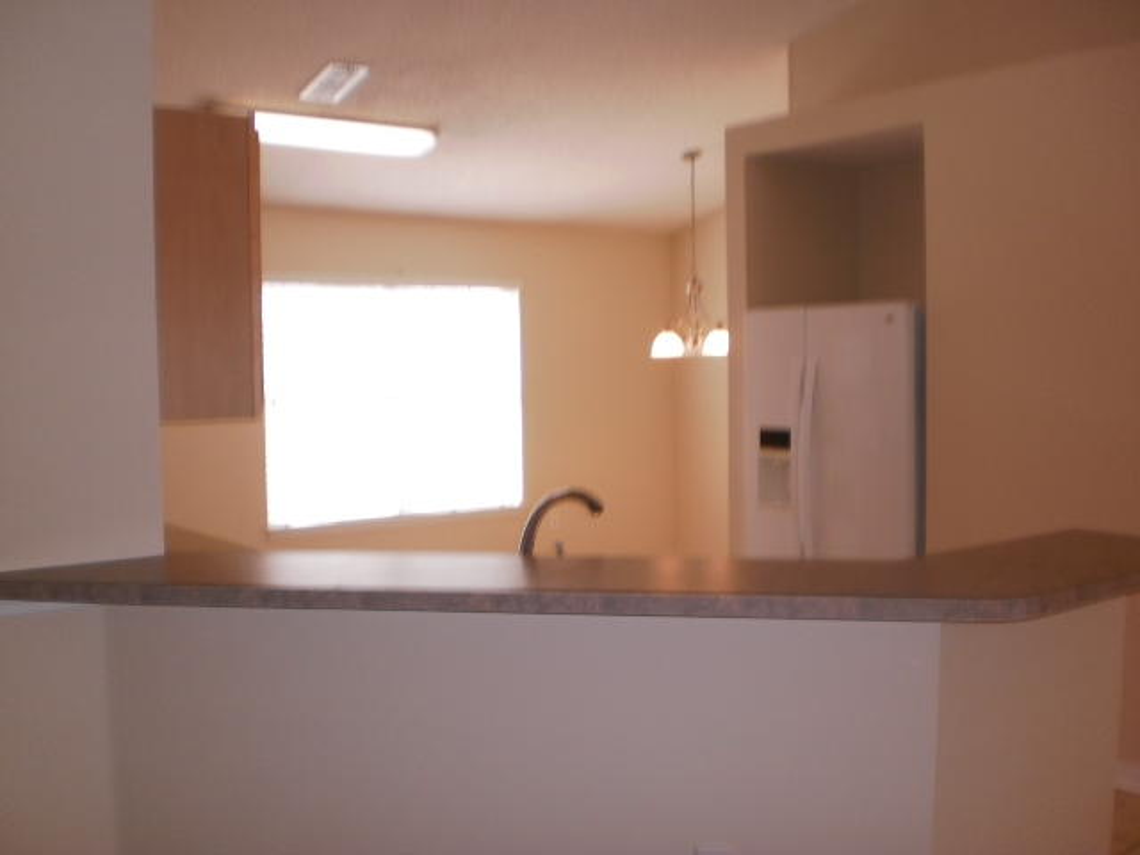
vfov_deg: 39.7
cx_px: 570
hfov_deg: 51.4
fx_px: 1186
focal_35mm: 36
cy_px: 428
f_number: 3.1
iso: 125
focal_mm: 6.3
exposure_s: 1/30
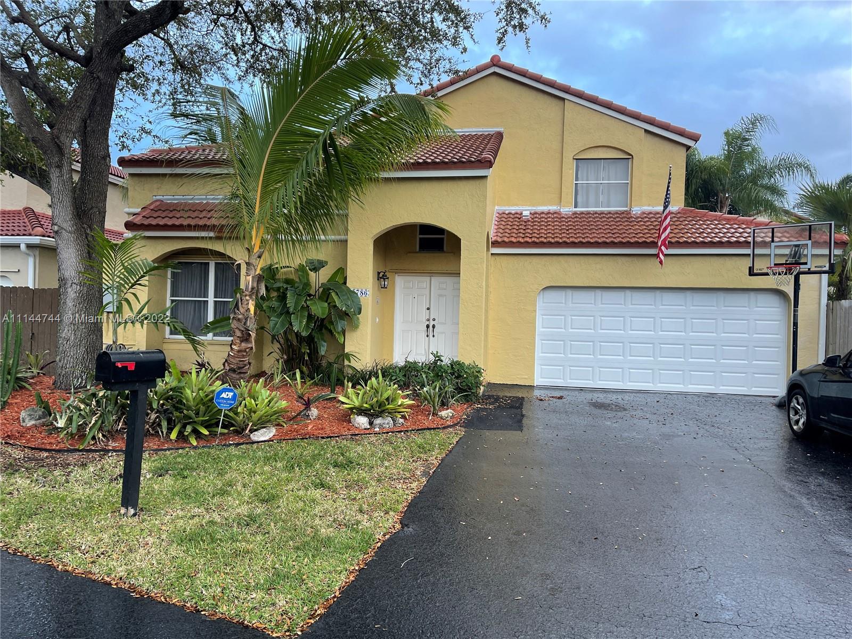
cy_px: 320
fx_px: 640
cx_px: 426
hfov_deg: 67.3
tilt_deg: +0.3
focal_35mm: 26
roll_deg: -1.5
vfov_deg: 53.1
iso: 64
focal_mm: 5.1
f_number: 1.6
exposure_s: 1/121
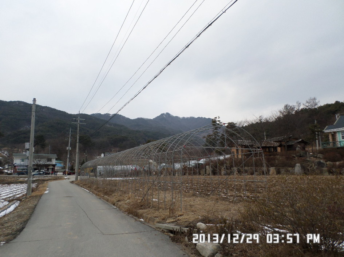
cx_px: 172
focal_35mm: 25
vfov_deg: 54.8
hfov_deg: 69.4
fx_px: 248
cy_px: 128
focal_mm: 4.5
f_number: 2.5
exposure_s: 1/250
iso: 80
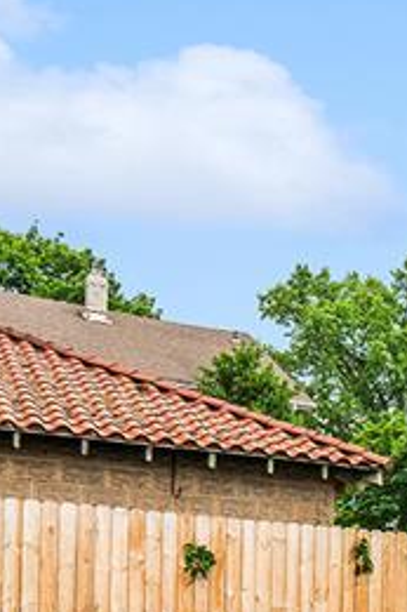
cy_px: 657
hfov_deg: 18.7
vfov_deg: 29.1
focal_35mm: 63
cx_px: 630
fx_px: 1070
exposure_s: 1/20
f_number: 8
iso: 100
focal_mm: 16
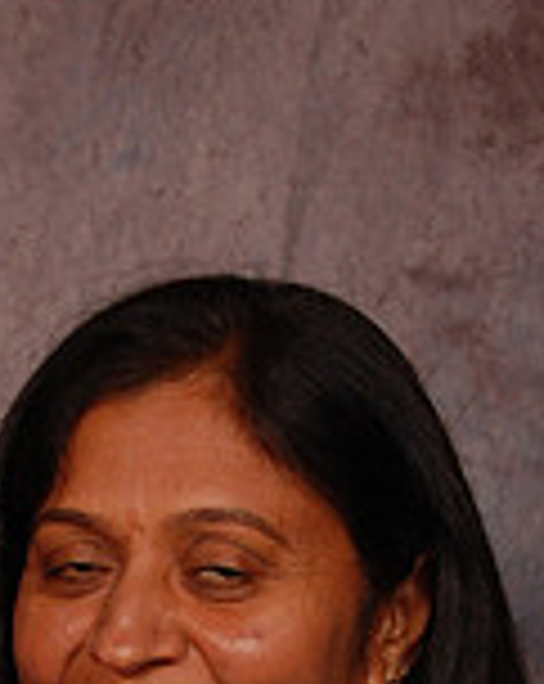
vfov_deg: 8.4
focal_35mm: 226
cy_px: 1058
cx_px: -130
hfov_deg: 6.8
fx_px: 4562
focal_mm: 42
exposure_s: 1/200
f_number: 5.6
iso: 400
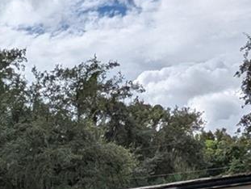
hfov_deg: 21.3
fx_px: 595
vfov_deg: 15.8
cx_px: -86
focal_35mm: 82
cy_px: 323
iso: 44
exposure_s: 1/4000
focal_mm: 2.35
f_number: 2.2
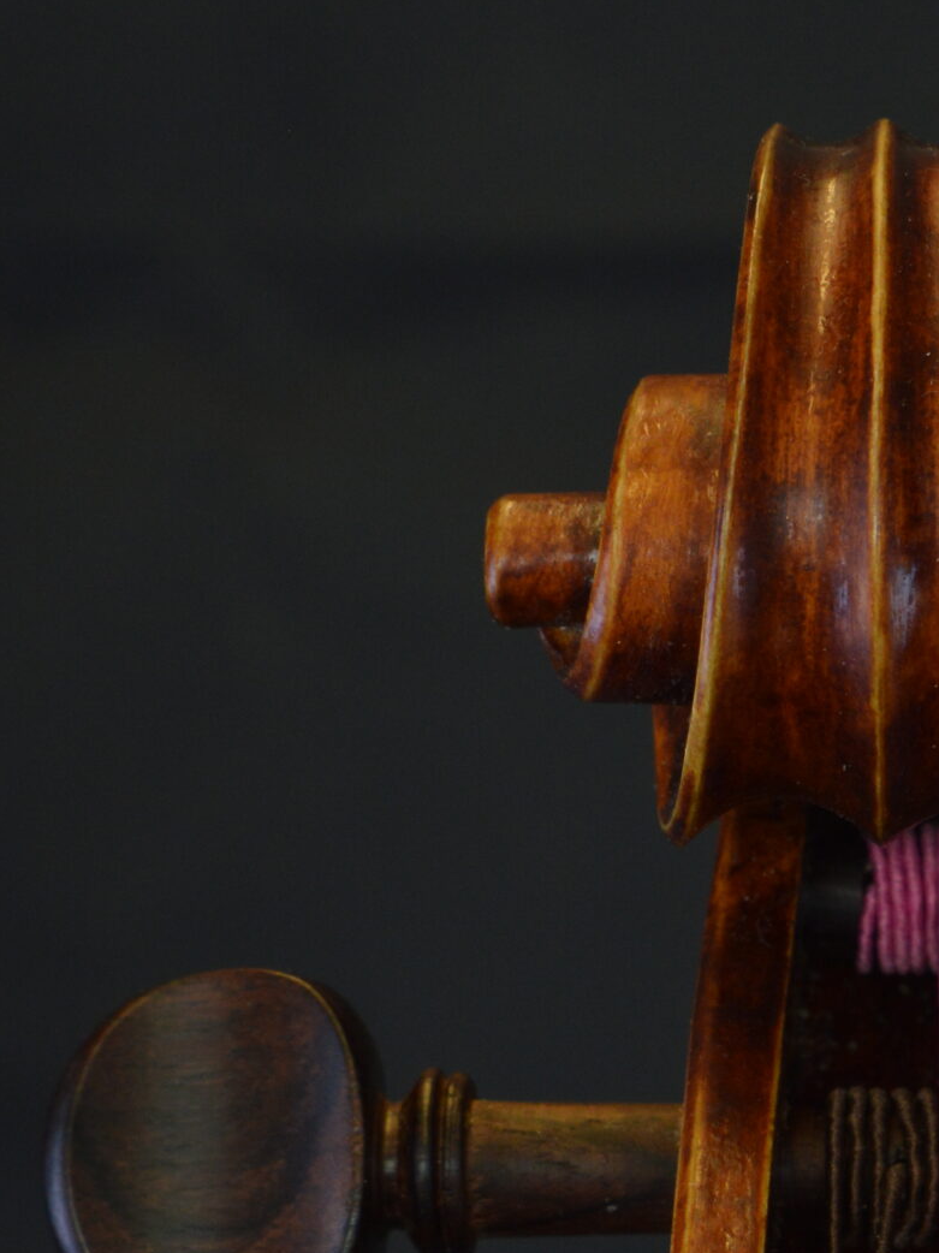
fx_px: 6151
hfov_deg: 8.7
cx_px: 751
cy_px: 1083
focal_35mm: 170
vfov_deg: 11.6
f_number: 9
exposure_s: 1/80
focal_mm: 48
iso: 400
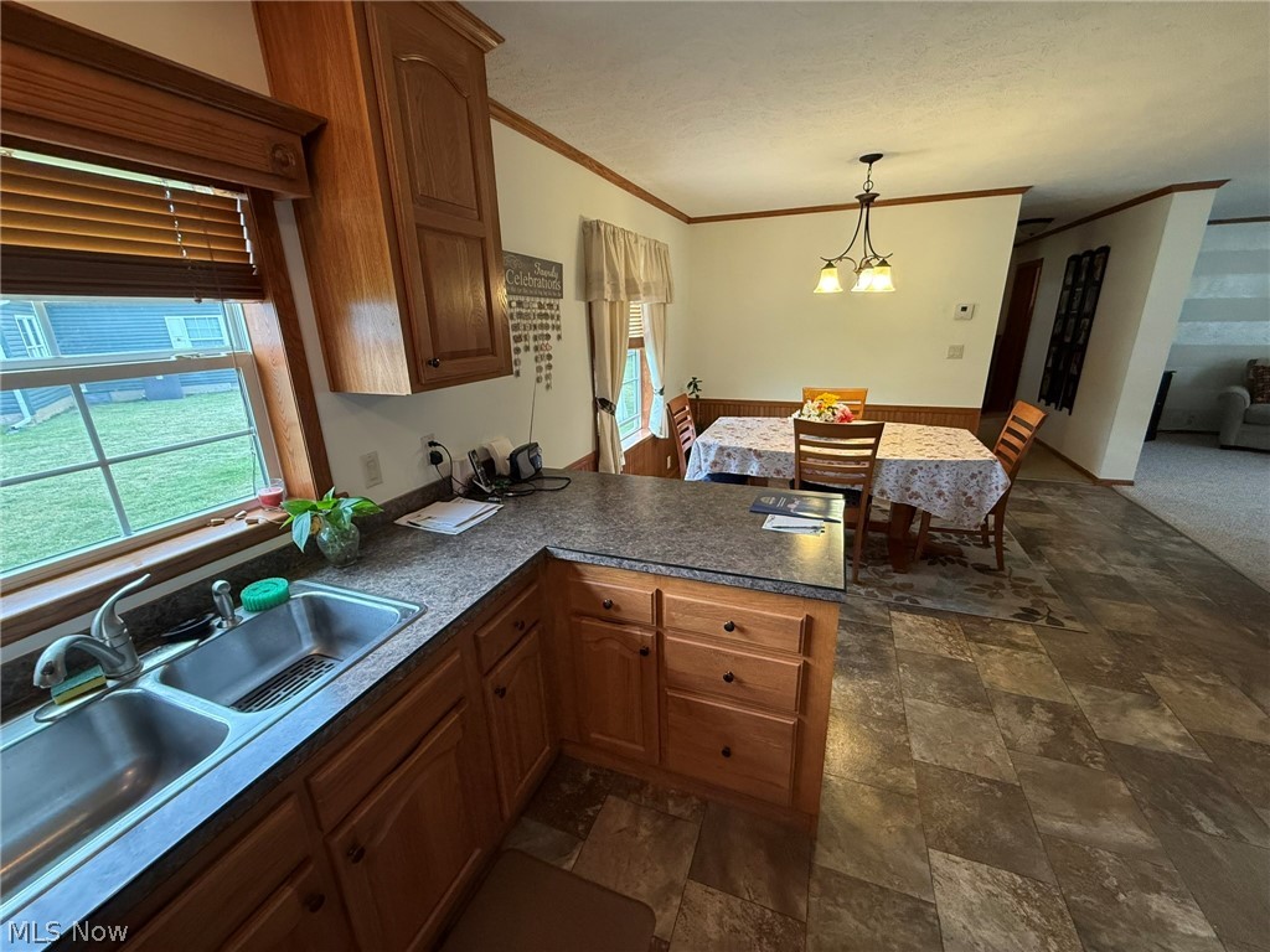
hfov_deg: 102.1
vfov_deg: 85.7
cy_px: 476
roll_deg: +1.5
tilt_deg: -17.5
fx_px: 514
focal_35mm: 14
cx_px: 635
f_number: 2.2
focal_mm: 2.22
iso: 400
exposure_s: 1/120
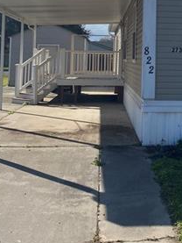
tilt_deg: +4.8
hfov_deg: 20.1
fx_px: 504
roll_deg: -0.7
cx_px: 162
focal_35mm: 72
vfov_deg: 26.2
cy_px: 31
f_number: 1.8
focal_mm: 4.25
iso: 32
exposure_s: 1/5025
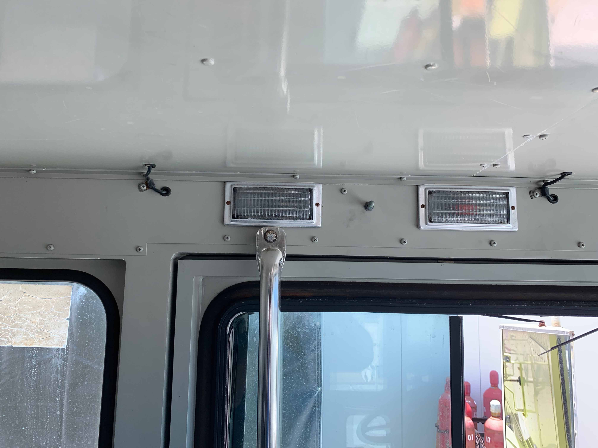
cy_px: 224
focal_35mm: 26
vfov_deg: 53.1
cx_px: 299
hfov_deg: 67.3
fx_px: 449
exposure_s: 1/237
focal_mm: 4.25
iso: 25
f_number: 1.8
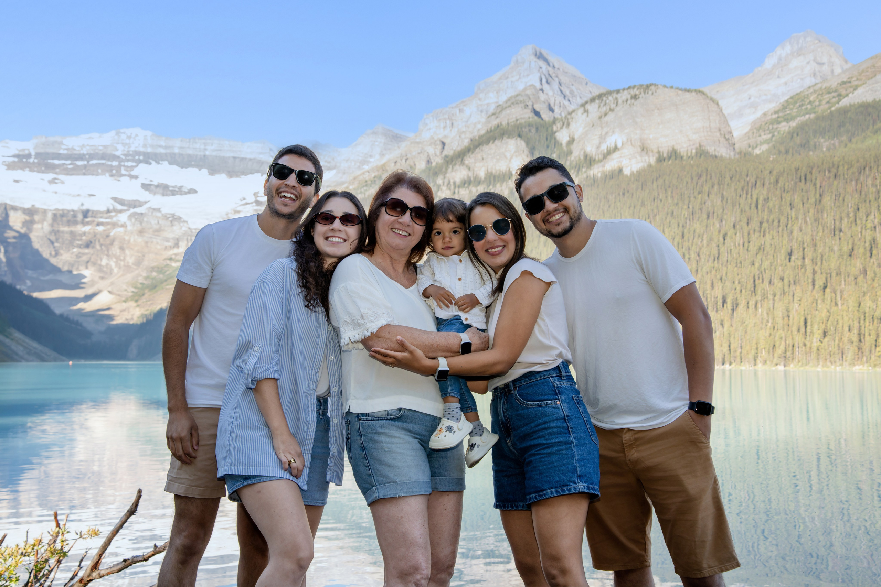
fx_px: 979
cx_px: 440
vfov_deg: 33.4
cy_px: 294
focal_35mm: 40
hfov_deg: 48.5
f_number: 6.3
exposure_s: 1/200
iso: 320
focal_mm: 40
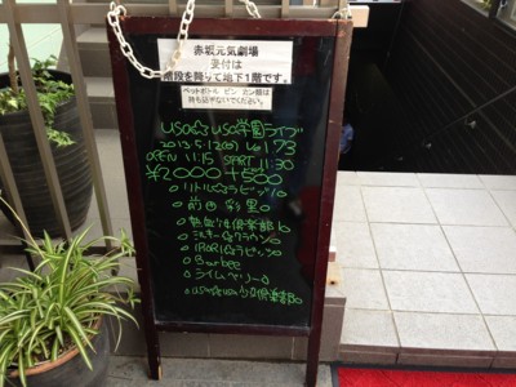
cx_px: 258
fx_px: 492
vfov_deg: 42.9
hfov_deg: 55.4
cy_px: 194
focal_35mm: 33
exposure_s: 1/120
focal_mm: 4.13
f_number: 2.4
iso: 64
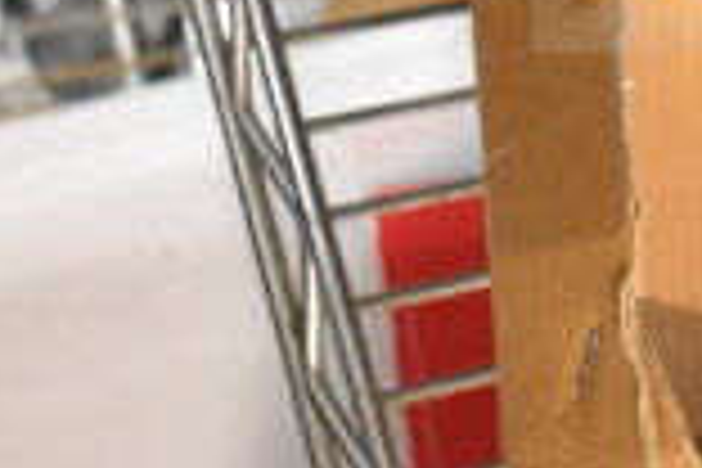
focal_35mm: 147
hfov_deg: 13.2
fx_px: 2865
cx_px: 1035
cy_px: -304
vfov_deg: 9.0
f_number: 4
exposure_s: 1/40
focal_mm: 25
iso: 2000
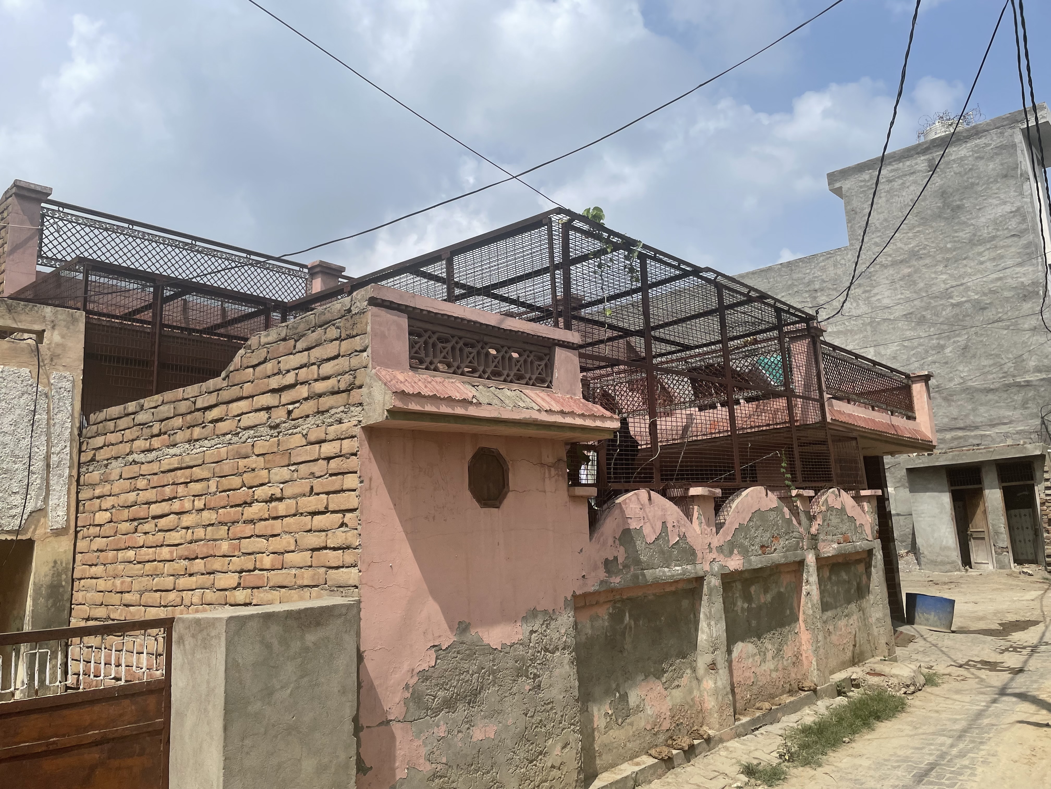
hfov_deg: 67.3
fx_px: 789
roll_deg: +3.4
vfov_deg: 53.1
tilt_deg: +11.6
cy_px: 394
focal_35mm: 26
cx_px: 526
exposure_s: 1/5814
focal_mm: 4.2
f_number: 1.6
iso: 32
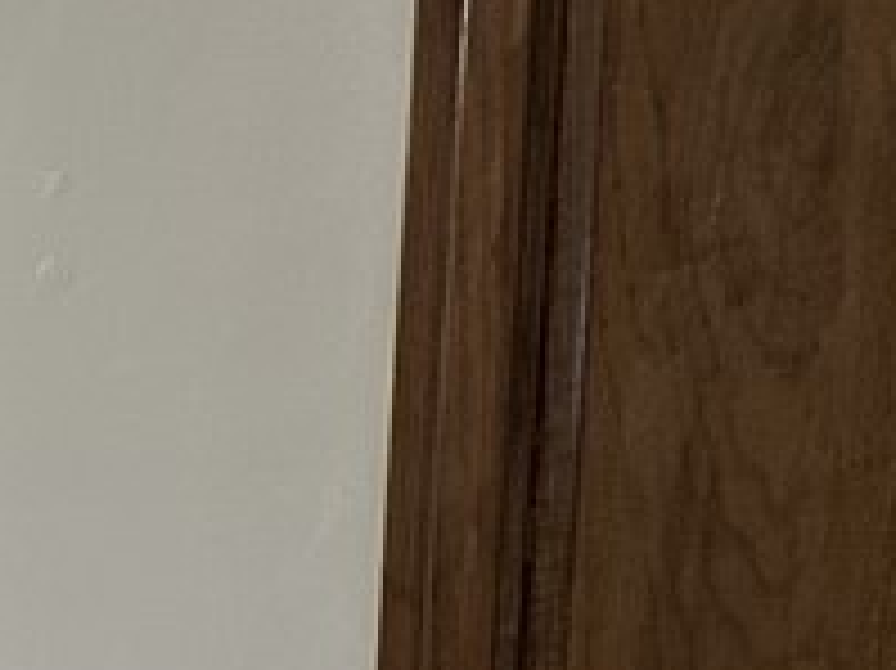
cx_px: -833
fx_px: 1863
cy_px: 1025
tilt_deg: -5.9
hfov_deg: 18.8
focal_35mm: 72
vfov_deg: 18.1
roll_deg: +0.5
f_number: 2.2
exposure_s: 1/120
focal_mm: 2.22
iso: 80
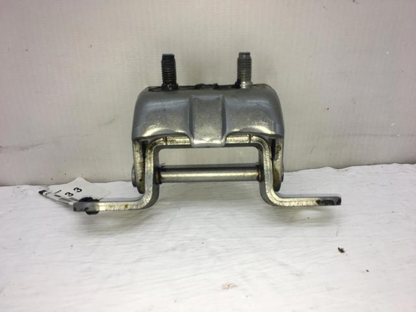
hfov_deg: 61.7
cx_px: 208
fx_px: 349
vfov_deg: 48.2
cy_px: 156
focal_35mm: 29
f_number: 2.2
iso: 25
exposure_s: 1/605
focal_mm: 4.15
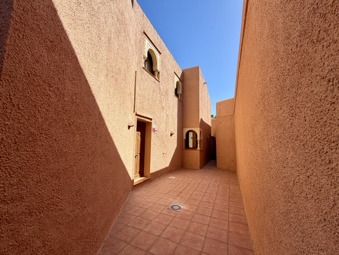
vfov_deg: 85.7
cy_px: 128
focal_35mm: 14
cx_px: 170
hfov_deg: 102.1
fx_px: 137
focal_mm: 2.22
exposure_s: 1/770
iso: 32
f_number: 2.2
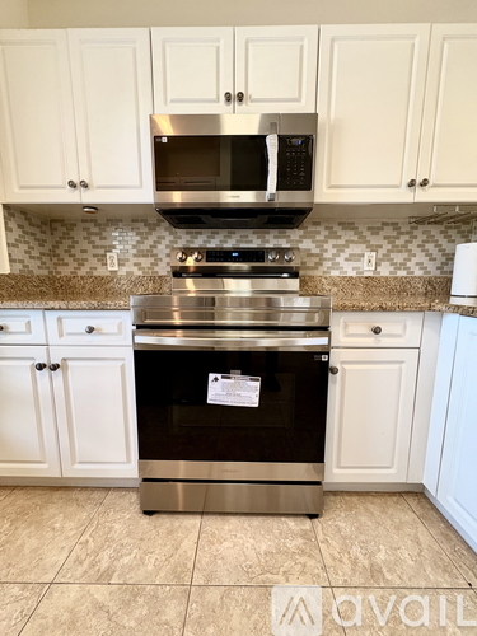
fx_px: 257
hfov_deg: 85.7
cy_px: 318
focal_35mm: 14
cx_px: 238
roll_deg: -0.5
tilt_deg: -8.4
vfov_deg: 102.1
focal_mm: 2.22
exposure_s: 1/60
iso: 320
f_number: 2.2
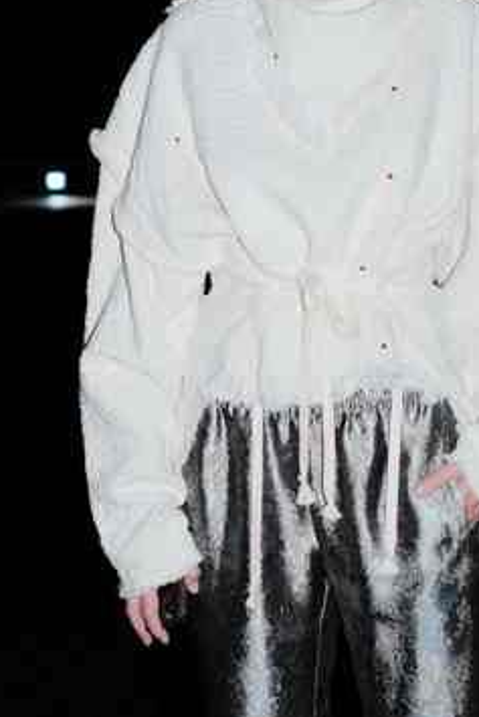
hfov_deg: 13.3
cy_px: 209
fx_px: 2034
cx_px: 410
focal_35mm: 102
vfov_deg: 19.9
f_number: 2
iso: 640
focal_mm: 23
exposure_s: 1/80
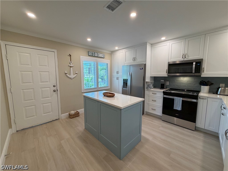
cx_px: 114
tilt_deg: -6.3
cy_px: 86
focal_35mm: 14
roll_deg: +1.3
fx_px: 92
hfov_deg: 102.1
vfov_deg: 85.7
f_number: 2.2
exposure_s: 1/120
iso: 200
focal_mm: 2.22
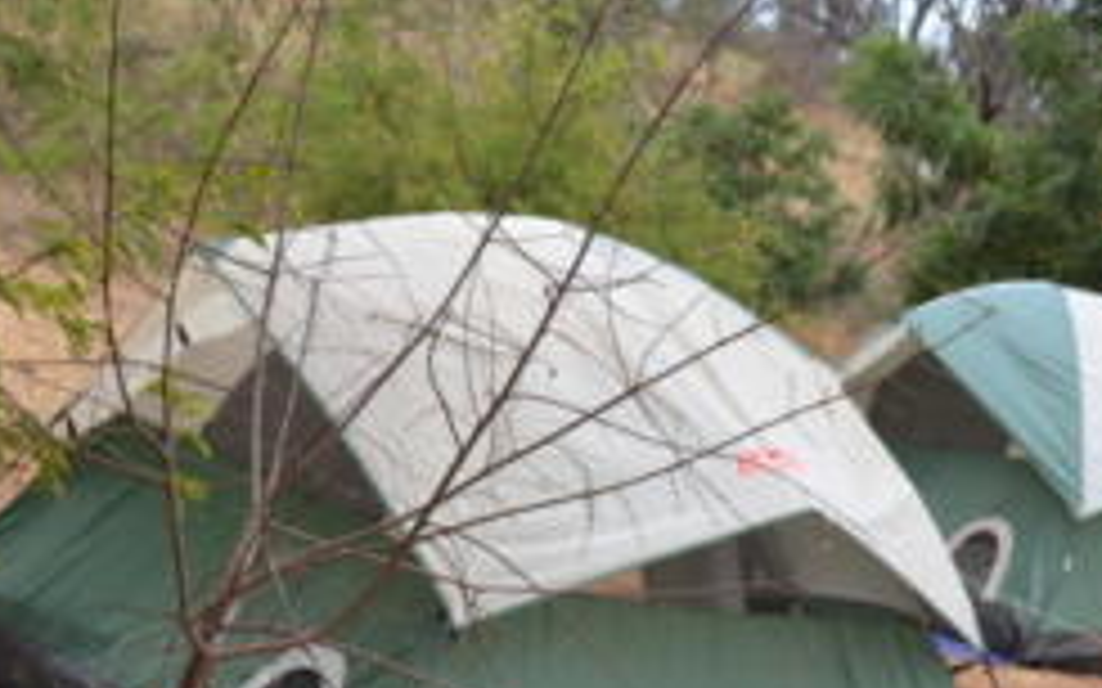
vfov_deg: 13.0
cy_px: 528
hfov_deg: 20.8
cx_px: 567
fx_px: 3003
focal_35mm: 100
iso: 100
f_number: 7.1
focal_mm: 32
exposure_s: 1/200
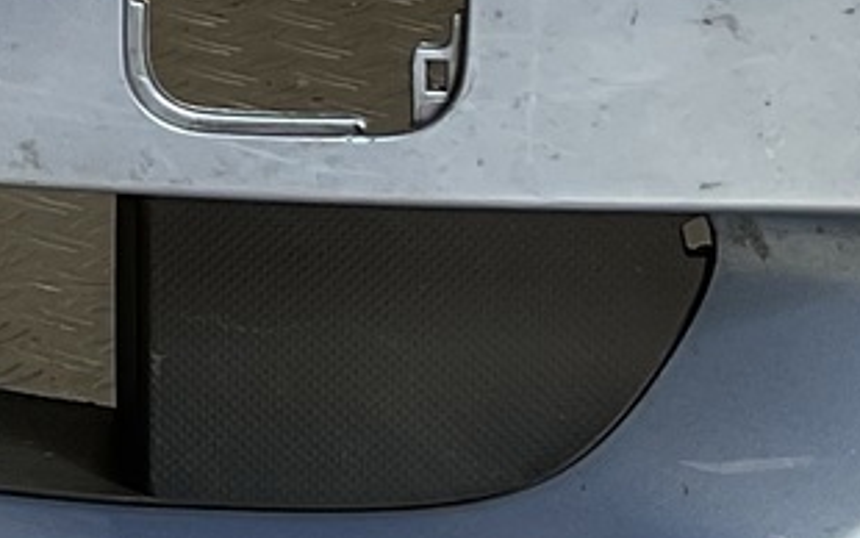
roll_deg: -1.6
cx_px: -610
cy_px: -563
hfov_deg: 10.0
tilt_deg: -7.9
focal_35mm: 200
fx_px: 4689
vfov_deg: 6.4
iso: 16
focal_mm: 3
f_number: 1.8
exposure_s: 1/519
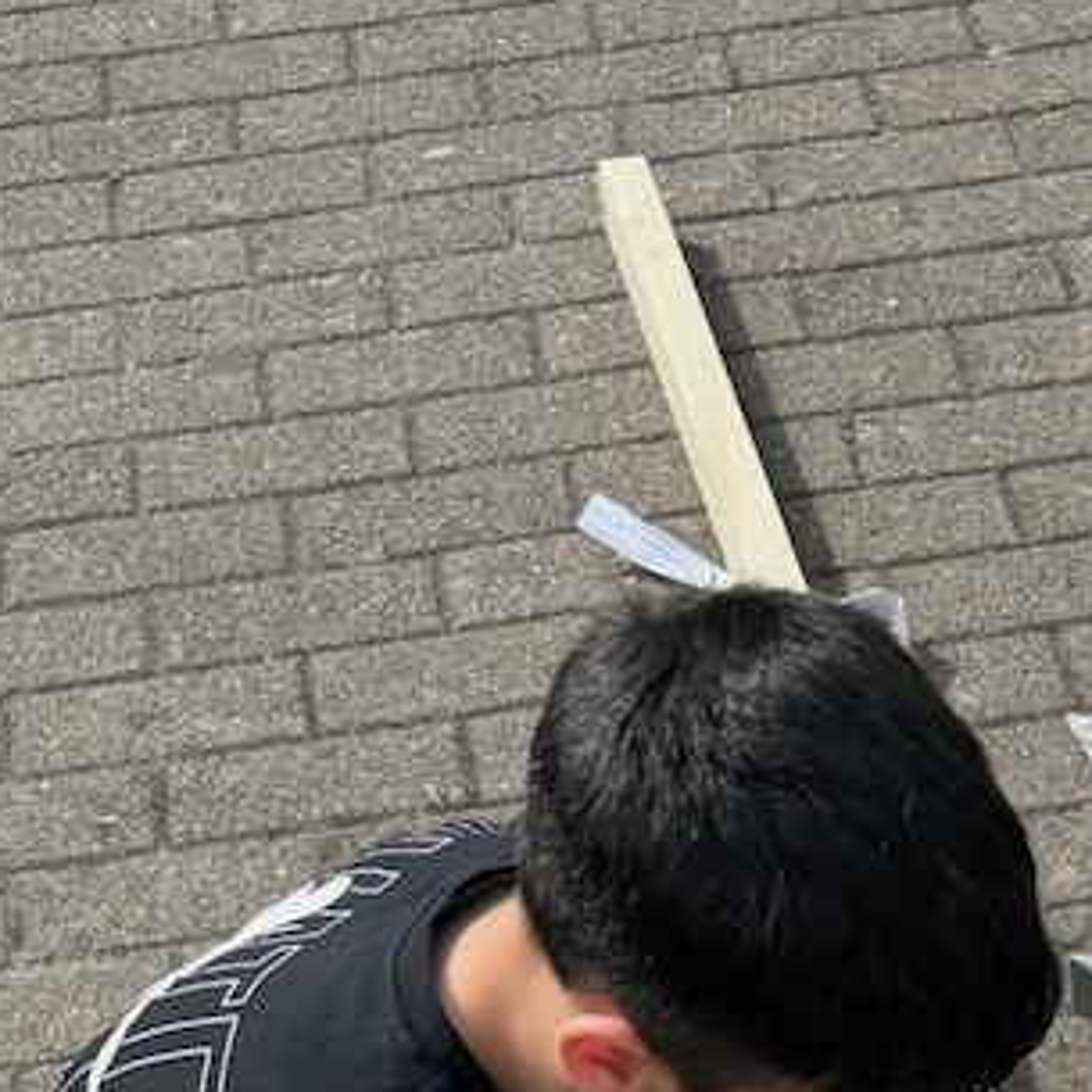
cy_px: 2188
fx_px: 3176
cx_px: 1242
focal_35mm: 89
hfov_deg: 18.7
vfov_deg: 15.5
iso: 80
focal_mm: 6.76
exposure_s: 1/2604
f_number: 1.78
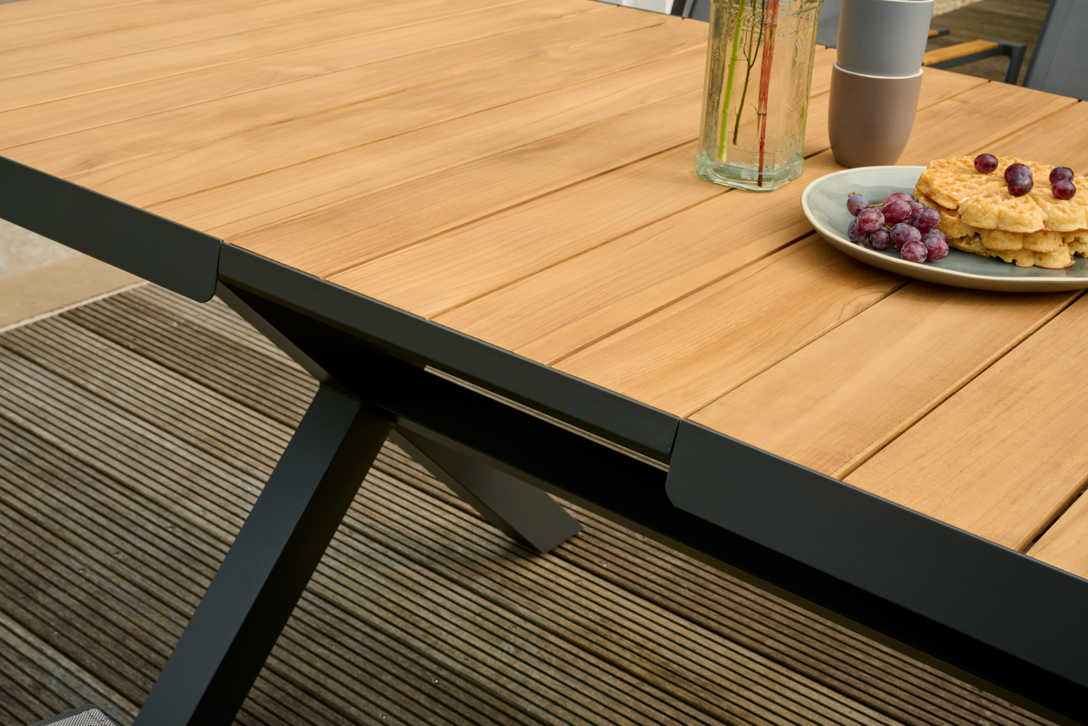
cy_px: 363
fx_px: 1420
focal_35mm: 47
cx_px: 544
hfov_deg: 41.9
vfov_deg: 28.6
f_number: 16
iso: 160
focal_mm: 47
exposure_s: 1/60
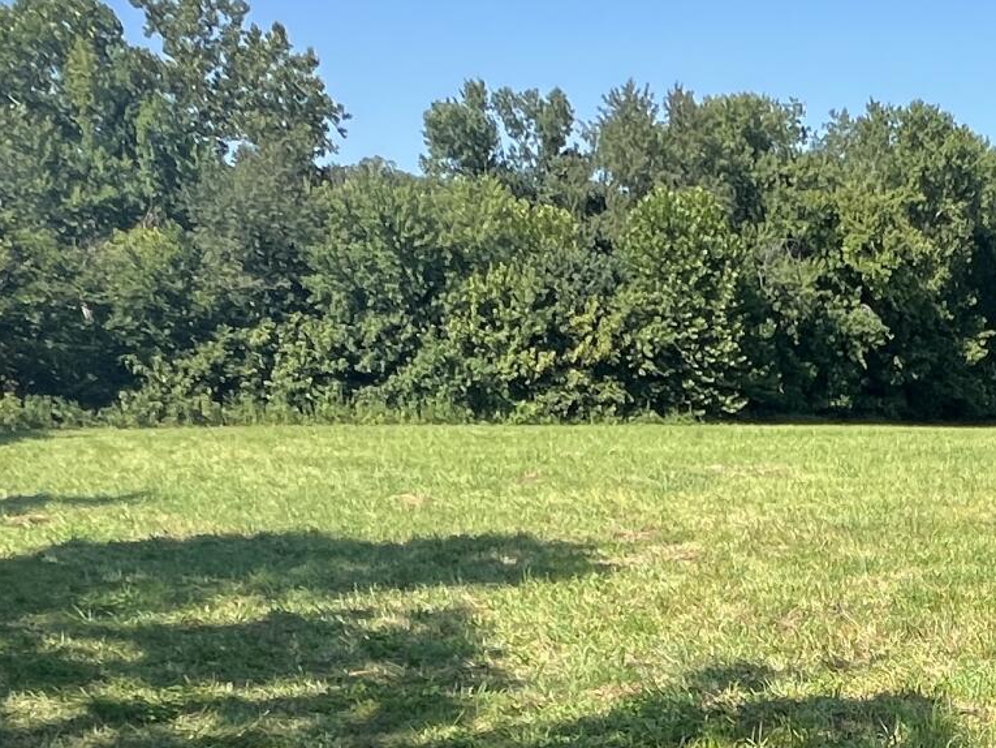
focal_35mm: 51
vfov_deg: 26.0
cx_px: 1010
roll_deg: +0.6
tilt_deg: -14.7
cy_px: 860
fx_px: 1468
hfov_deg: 34.0
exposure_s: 1/809
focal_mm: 1.57
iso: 32
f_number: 1.8
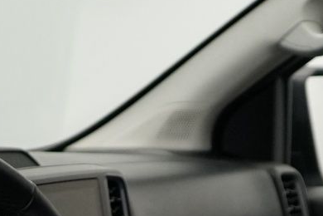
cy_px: 527
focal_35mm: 186
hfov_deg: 11.1
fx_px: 1669
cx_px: 124
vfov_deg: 7.0
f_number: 4
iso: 1600
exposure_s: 1/160
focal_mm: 29
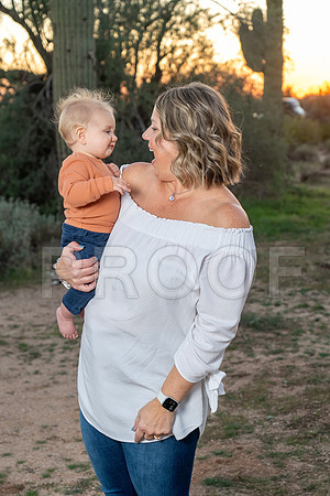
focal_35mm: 68
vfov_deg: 29.7
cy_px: 248
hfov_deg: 20.0
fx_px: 935
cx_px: 165
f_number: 5
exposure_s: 1/125
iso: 500
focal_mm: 68
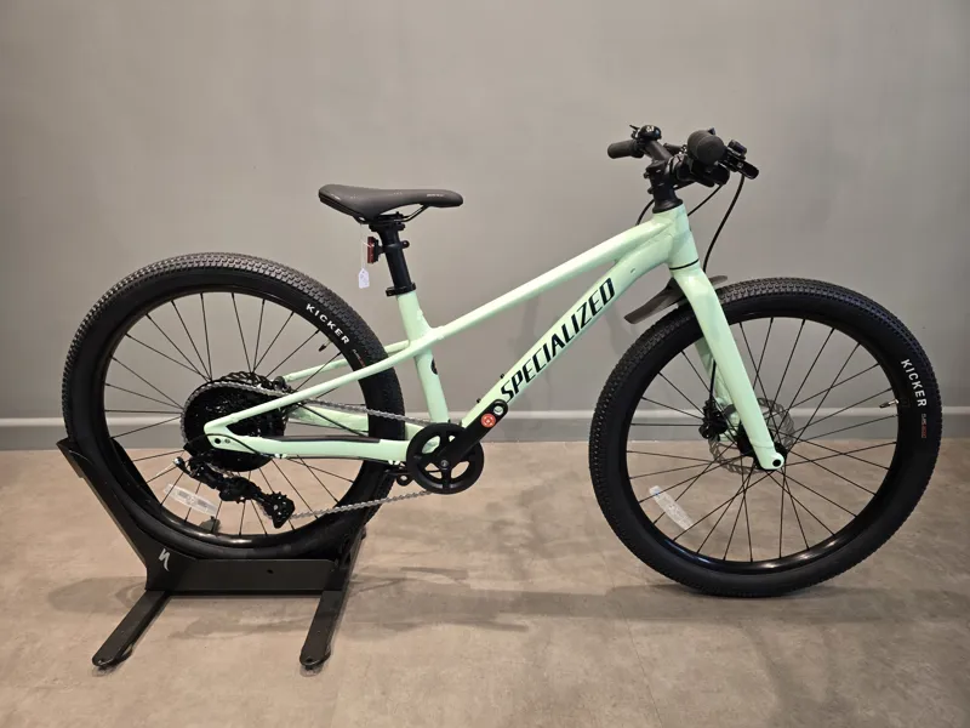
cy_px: 364
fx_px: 644
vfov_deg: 58.9
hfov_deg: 73.9
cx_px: 485
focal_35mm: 23
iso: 80
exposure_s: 1/50
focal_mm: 6.3
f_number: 1.7
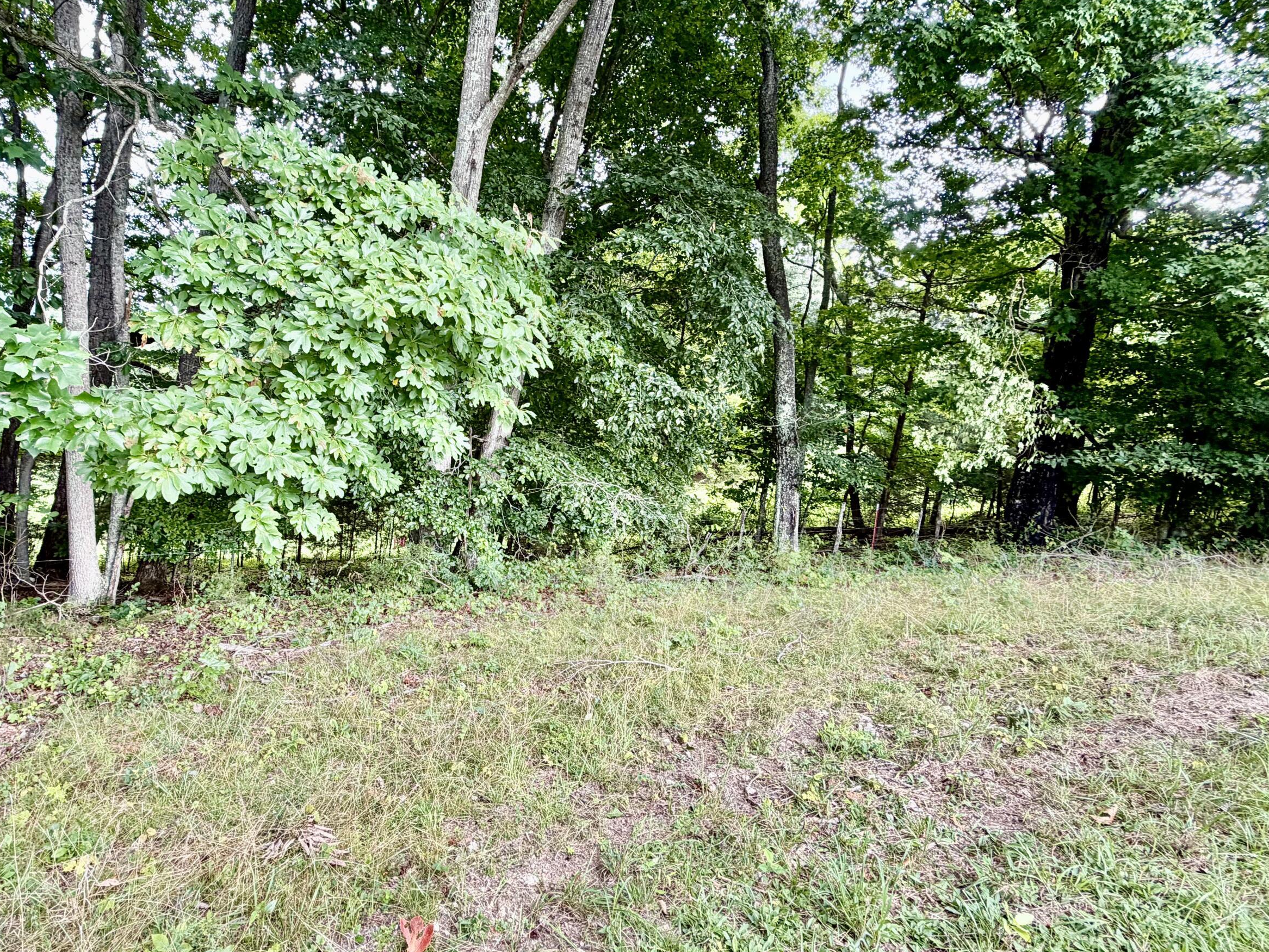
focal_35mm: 18
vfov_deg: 71.6
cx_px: 496
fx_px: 660
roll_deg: -7.4
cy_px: 475
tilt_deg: -6.8
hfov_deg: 86.4
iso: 64
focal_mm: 2.22
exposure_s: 1/121
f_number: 2.2
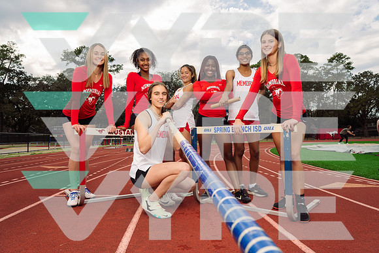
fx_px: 253
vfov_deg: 53.2
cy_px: 126
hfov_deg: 73.7
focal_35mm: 24
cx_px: 190
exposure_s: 1/250
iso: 200
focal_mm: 24
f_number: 8
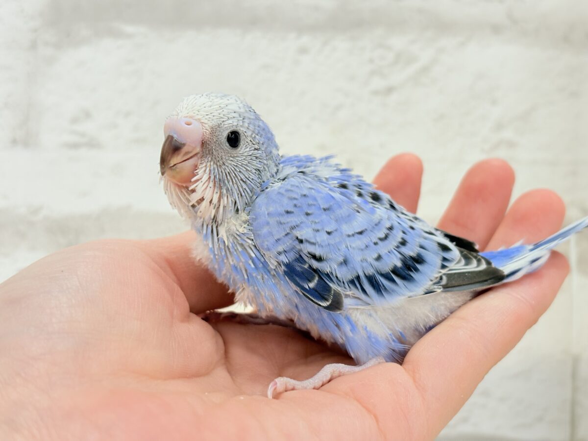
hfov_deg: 36.8
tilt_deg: -1.1
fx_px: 883
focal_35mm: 52
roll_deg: -0.1
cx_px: 294
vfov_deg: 28.0
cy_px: 220
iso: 100
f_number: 1.6
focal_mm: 5.96
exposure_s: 1/100
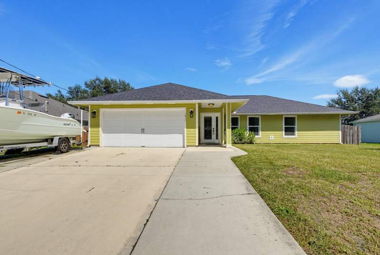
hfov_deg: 93.1
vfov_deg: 70.8
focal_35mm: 17
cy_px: 128
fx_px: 180
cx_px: 190
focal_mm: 17
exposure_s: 1/2000
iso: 800
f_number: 8
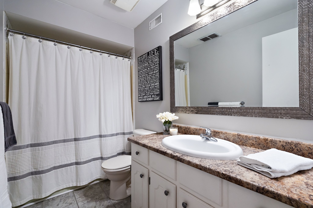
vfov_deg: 73.7
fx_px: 139
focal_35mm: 16
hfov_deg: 96.7
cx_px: 156
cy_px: 104
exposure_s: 1/25
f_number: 8
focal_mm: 16
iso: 1600
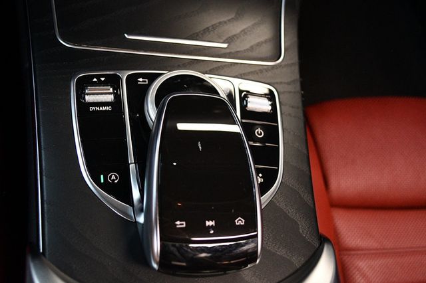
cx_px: 213
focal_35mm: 36
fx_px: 426
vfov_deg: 36.8
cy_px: 142
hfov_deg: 53.2
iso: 3200
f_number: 4
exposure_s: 1/100
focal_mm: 24
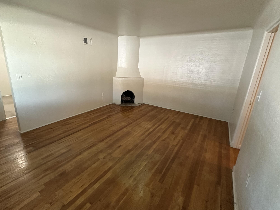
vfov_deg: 74.7
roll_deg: -1.6
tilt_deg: -16.1
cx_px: 122
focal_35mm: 17
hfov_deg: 90.6
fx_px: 138
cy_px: 102
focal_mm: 2.22
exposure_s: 1/60
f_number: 2.2
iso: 400
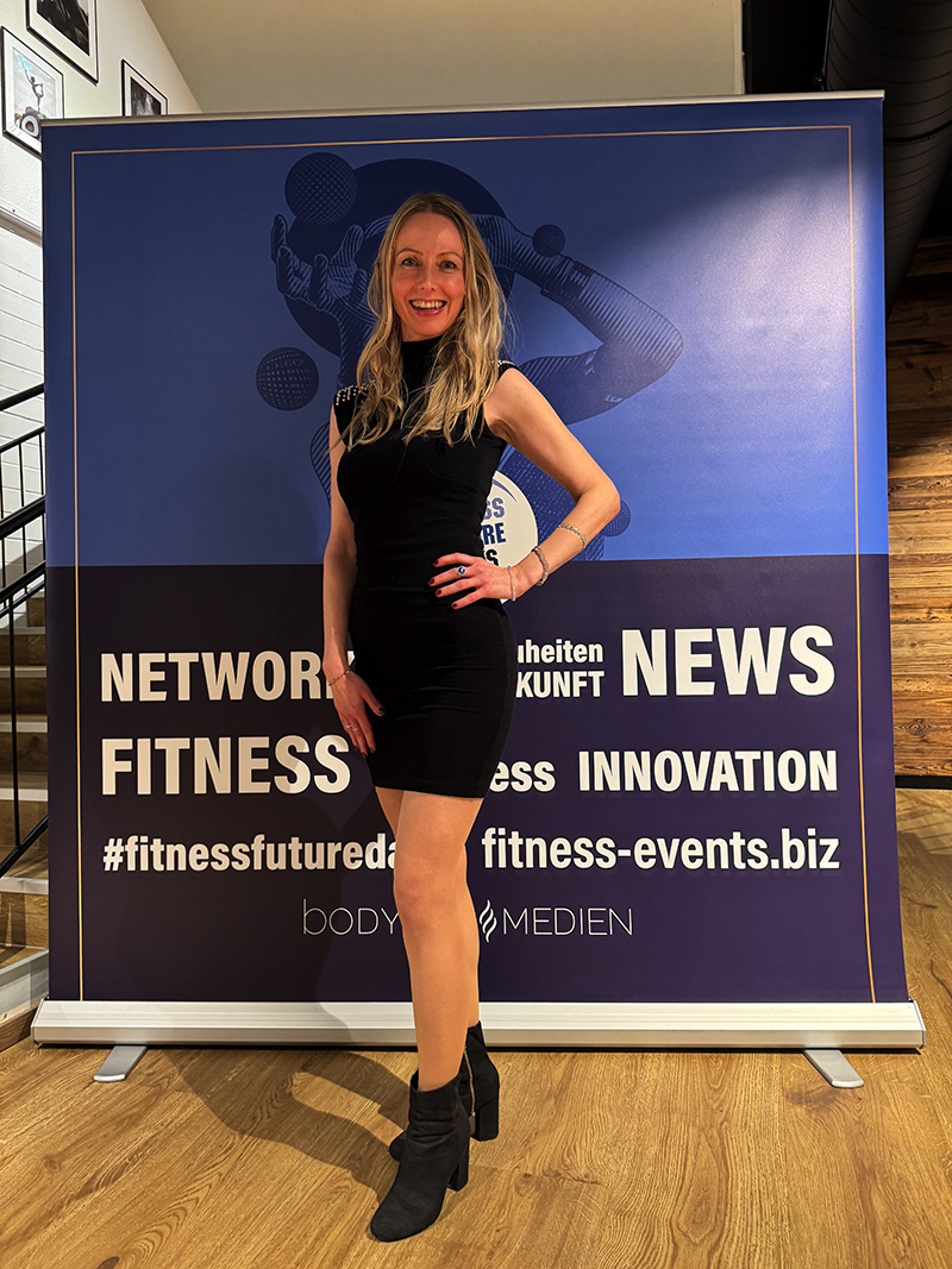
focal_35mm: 24
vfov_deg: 71.6
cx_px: 476
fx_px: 880
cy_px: 634
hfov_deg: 56.8
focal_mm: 6.76
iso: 250
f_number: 1.78
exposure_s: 1/50
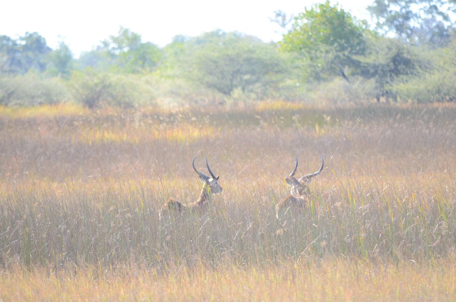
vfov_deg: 3.0
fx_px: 5689
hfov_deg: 4.6
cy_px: 151
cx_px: 228
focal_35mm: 450
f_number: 5.6
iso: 400
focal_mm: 300
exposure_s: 1/400
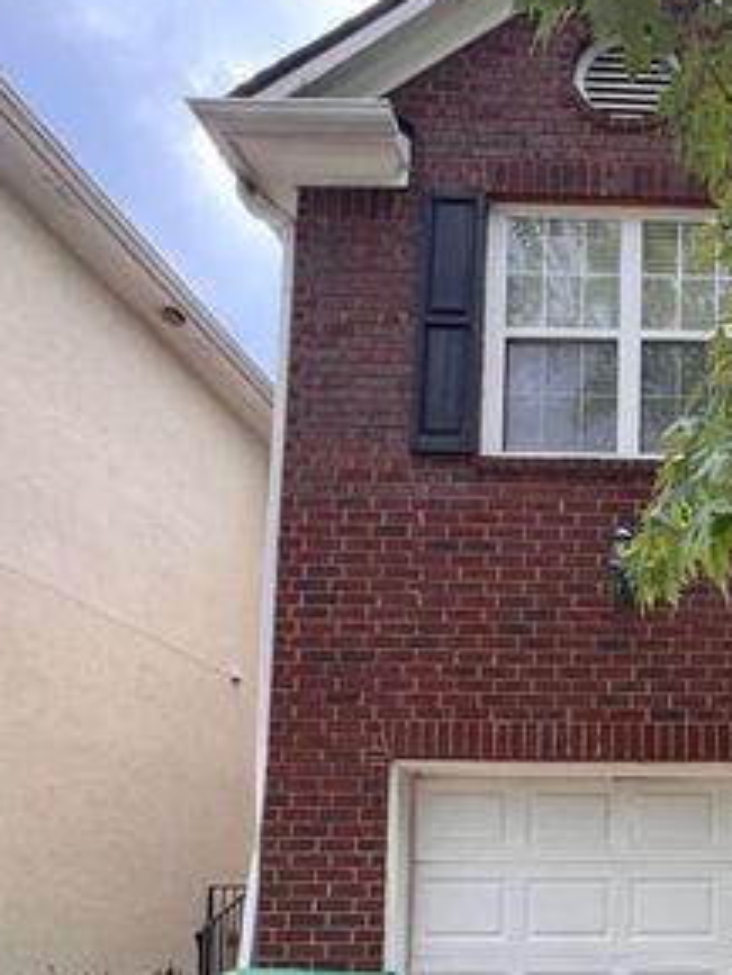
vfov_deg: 53.2
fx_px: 845
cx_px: 789
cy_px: 862
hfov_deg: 39.2
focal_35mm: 30
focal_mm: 1.57
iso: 32
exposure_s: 1/99
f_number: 1.8
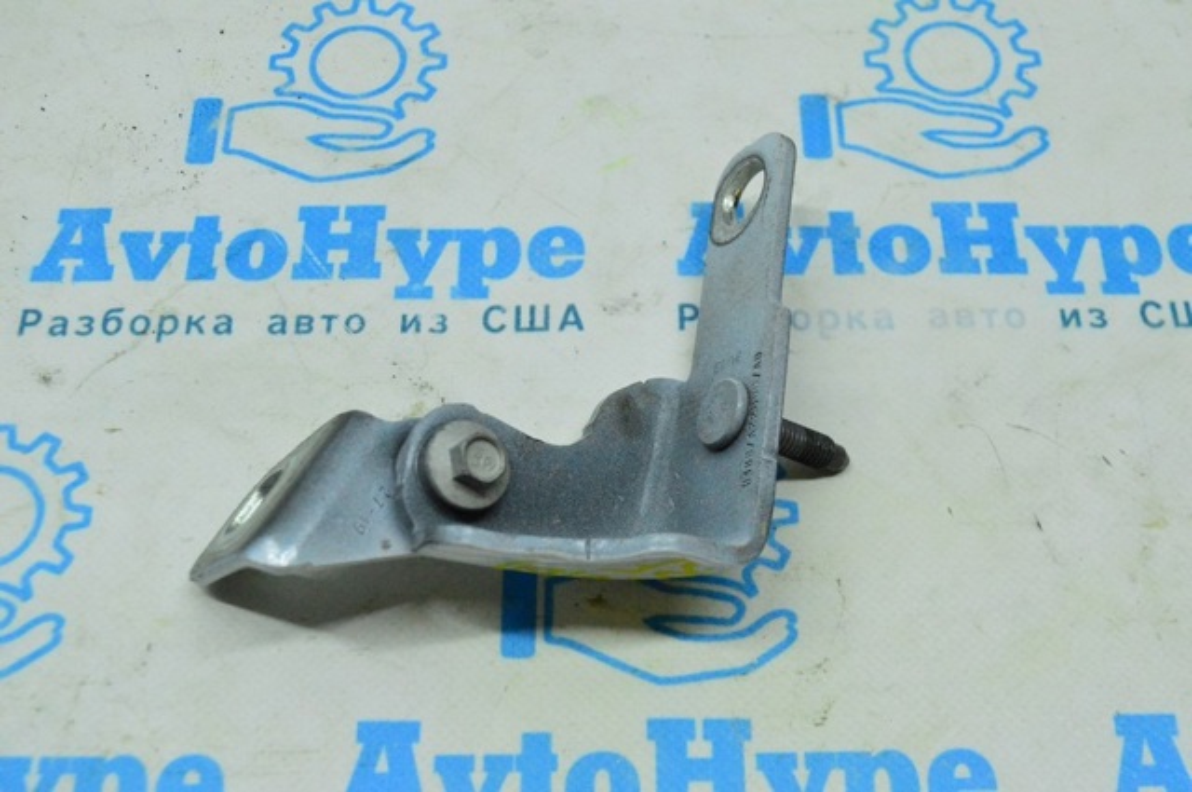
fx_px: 1538
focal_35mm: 46
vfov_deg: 28.9
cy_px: 396
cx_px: 596
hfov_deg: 42.4
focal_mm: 31
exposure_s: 1/640
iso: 6400
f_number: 6.3
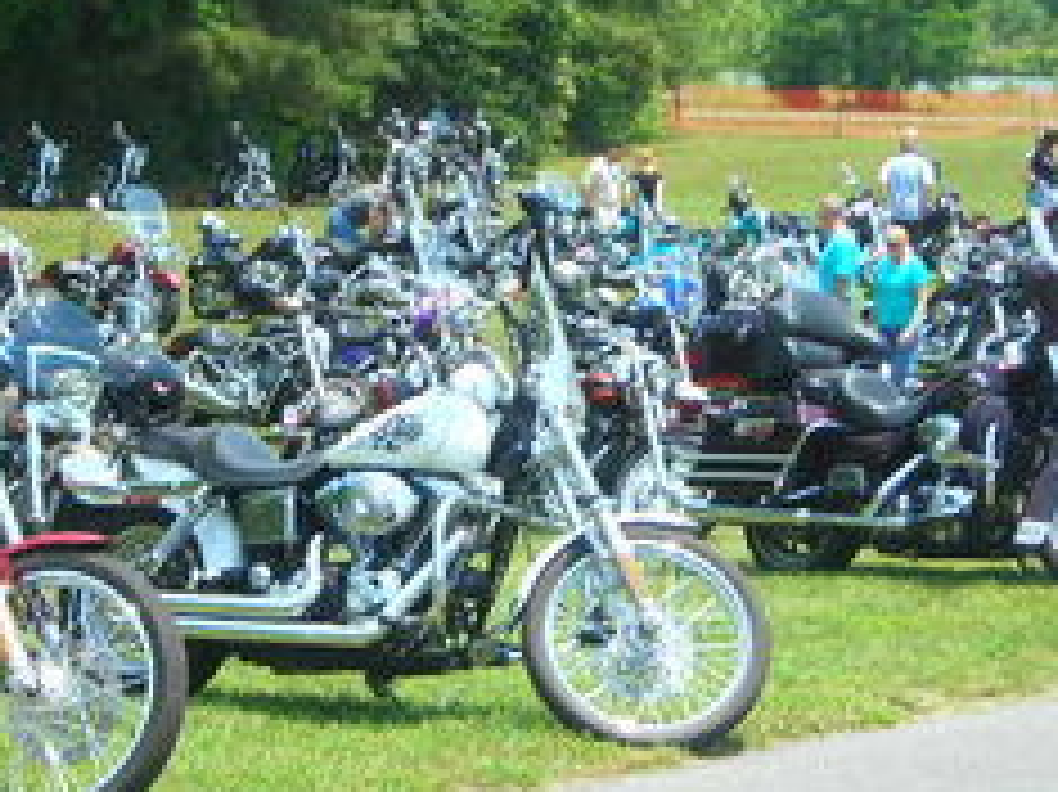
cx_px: 378
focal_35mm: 131
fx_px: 4002
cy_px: 328
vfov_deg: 11.3
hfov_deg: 15.0
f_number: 4.2
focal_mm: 12.7
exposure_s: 1/174
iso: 50
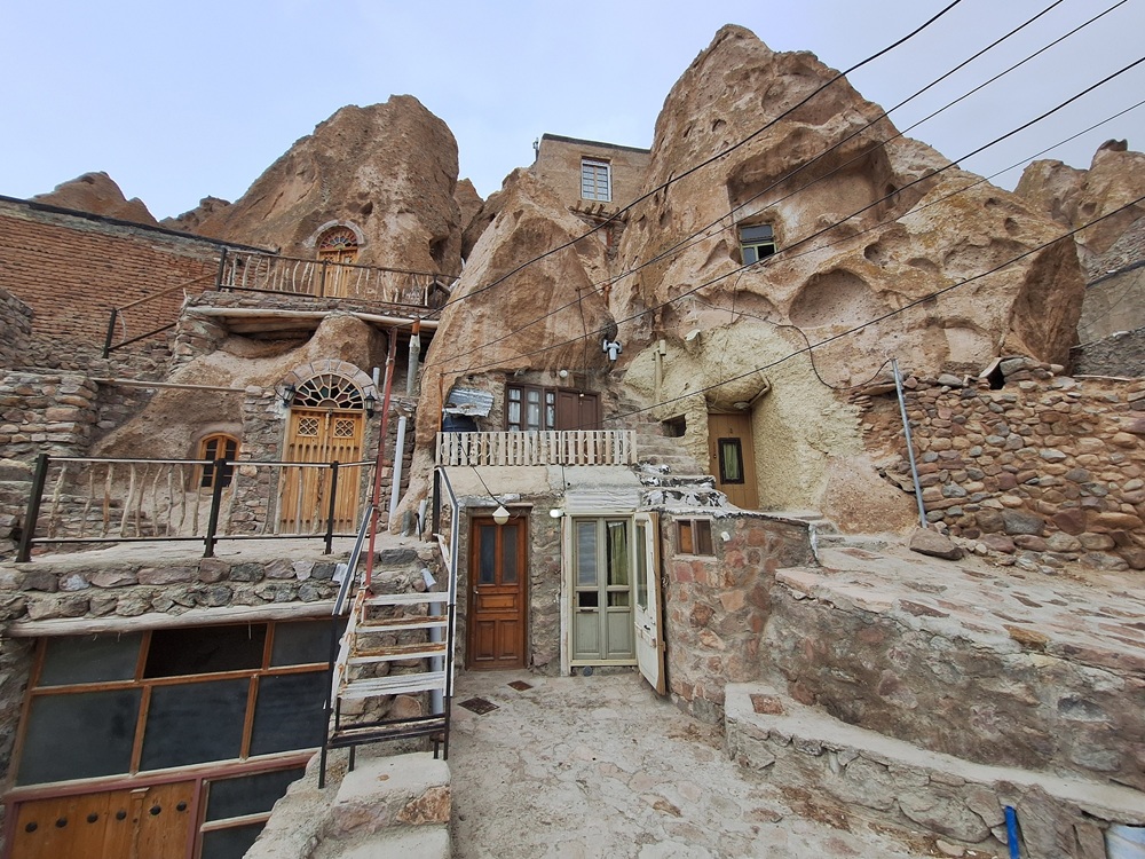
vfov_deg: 89.9
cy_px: 430
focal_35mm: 13
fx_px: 430
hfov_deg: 106.2
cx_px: 572
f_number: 2.2
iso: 40
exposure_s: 1/234
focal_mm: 1.74
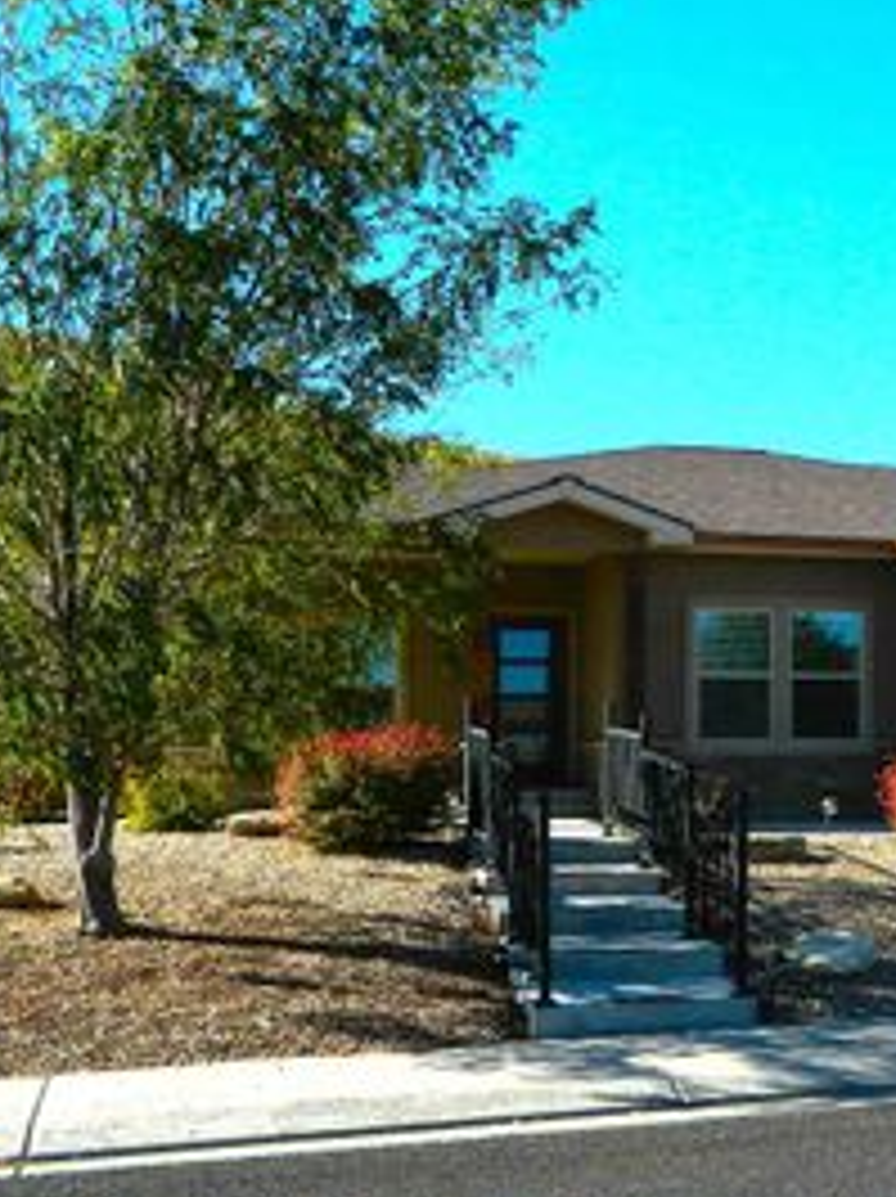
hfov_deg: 29.3
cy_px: 664
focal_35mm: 47
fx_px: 1625
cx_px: 846
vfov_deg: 40.4
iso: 80
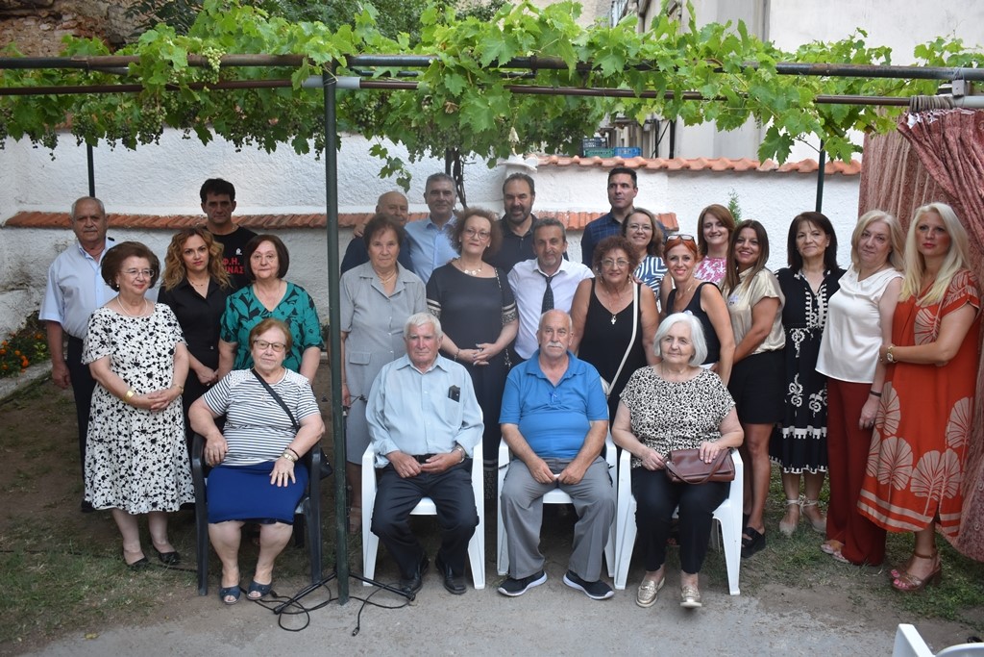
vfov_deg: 38.4
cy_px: 328
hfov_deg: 55.1
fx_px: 943
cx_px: 492
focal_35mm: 34
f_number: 4.5
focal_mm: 23
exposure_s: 1/50
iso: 400
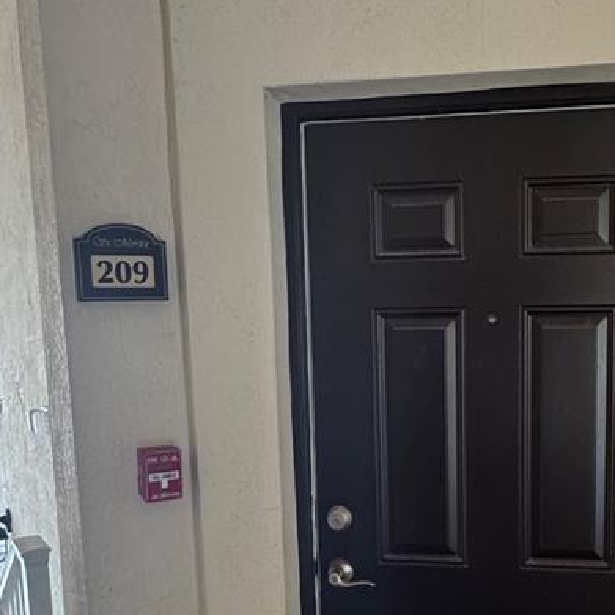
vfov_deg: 43.3
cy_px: 406
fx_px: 764
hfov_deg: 43.2
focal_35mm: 38
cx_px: 417
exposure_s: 1/60
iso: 320
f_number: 2.2
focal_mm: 2.22
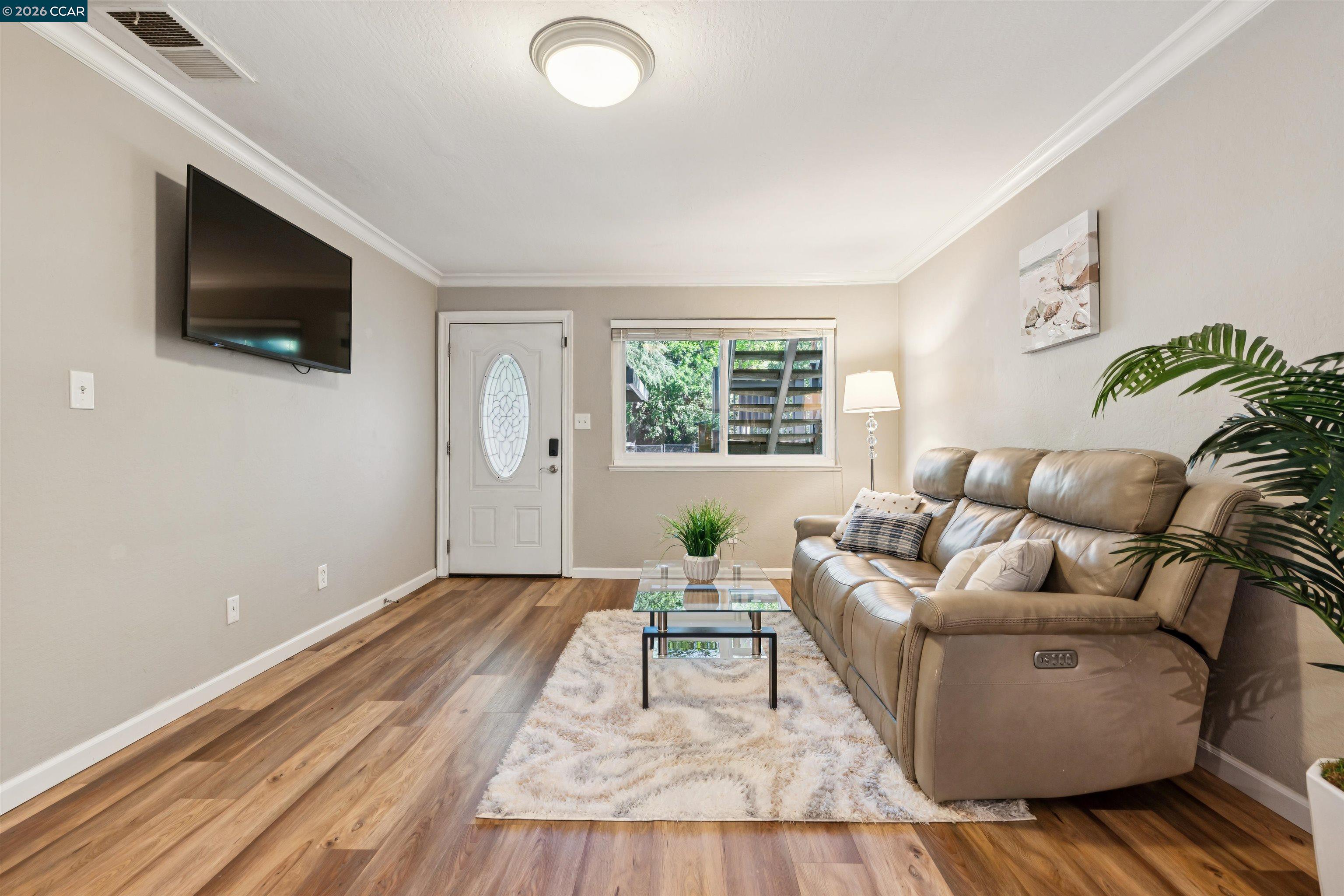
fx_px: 597
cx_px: 672
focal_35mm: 16
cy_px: 448
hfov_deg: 96.7
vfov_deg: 73.7
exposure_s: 1/5
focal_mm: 16
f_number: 9
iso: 320
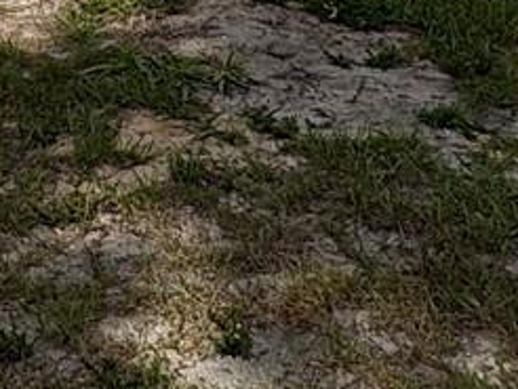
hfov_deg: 20.1
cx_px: -118
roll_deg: +1.2
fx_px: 1363
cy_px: -620
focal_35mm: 91
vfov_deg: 12.1
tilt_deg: +6.2
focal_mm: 2.22
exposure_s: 1/3247
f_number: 2.2
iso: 50
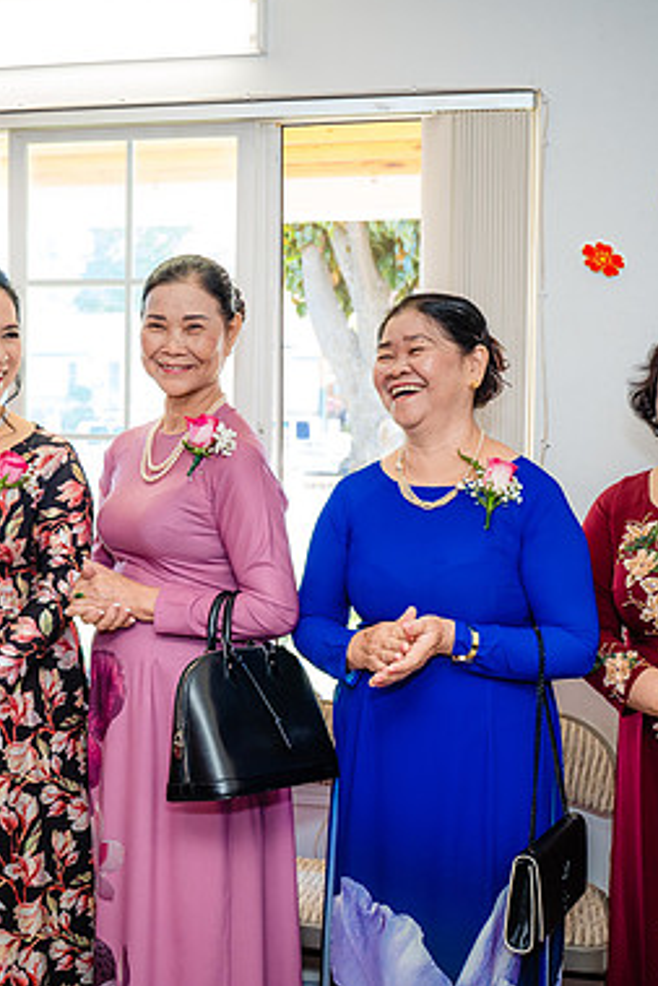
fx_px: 1342
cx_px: 172
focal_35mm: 49
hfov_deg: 27.2
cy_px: 485
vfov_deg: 40.3
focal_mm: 32
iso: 1000
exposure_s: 1/160
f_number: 4
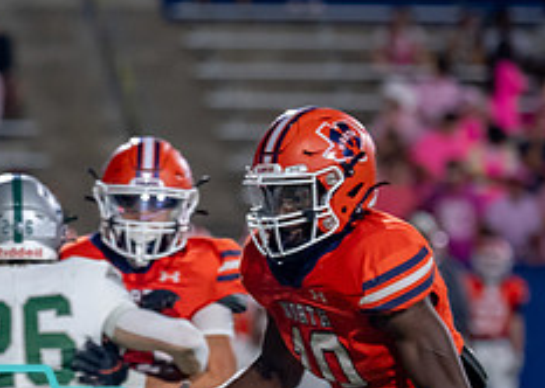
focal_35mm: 485
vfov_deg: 3.0
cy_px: 379
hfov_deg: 4.2
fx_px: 7501
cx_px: -25
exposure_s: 1/1000
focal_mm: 135
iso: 1600
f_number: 2.8
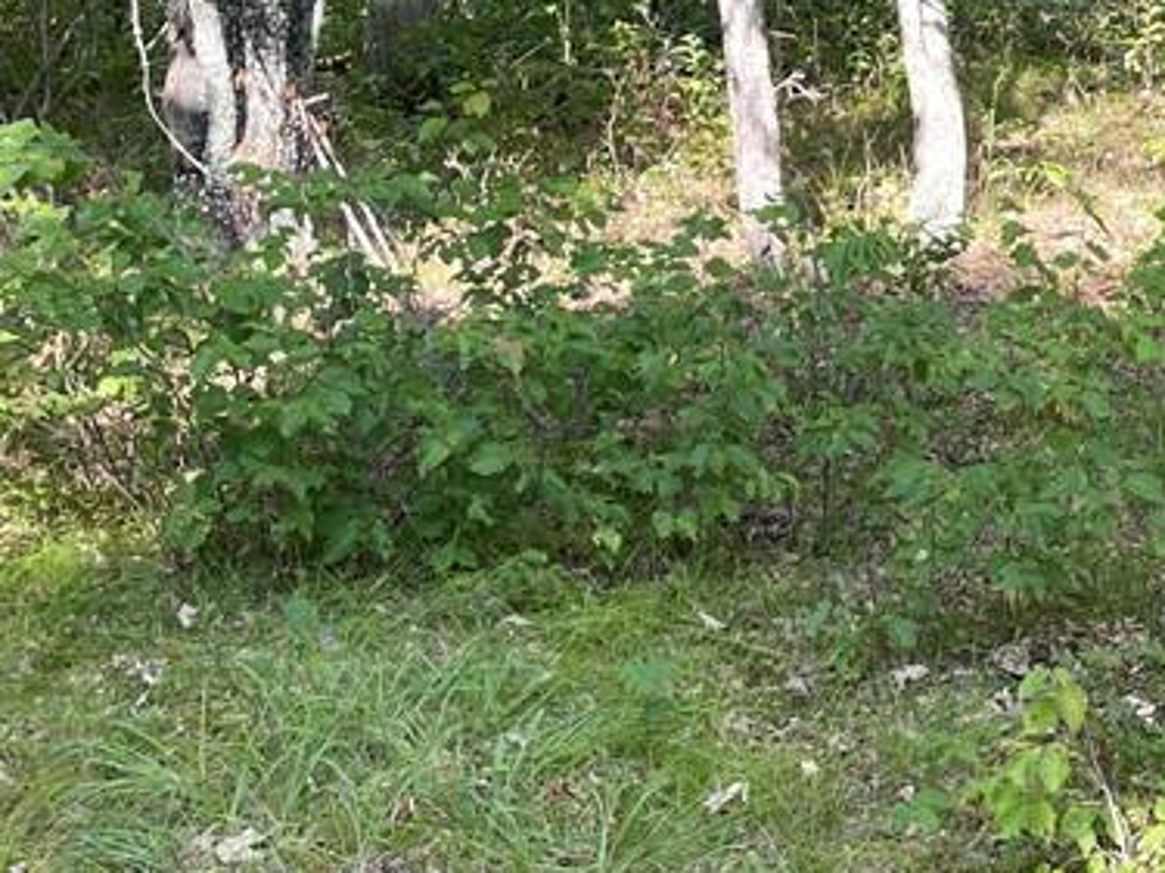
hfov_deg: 26.1
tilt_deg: -8.3
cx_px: 1143
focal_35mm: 71
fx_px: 2389
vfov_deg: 20.5
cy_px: 168
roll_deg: -3.0
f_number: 1.6
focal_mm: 5.1
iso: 32
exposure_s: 1/186
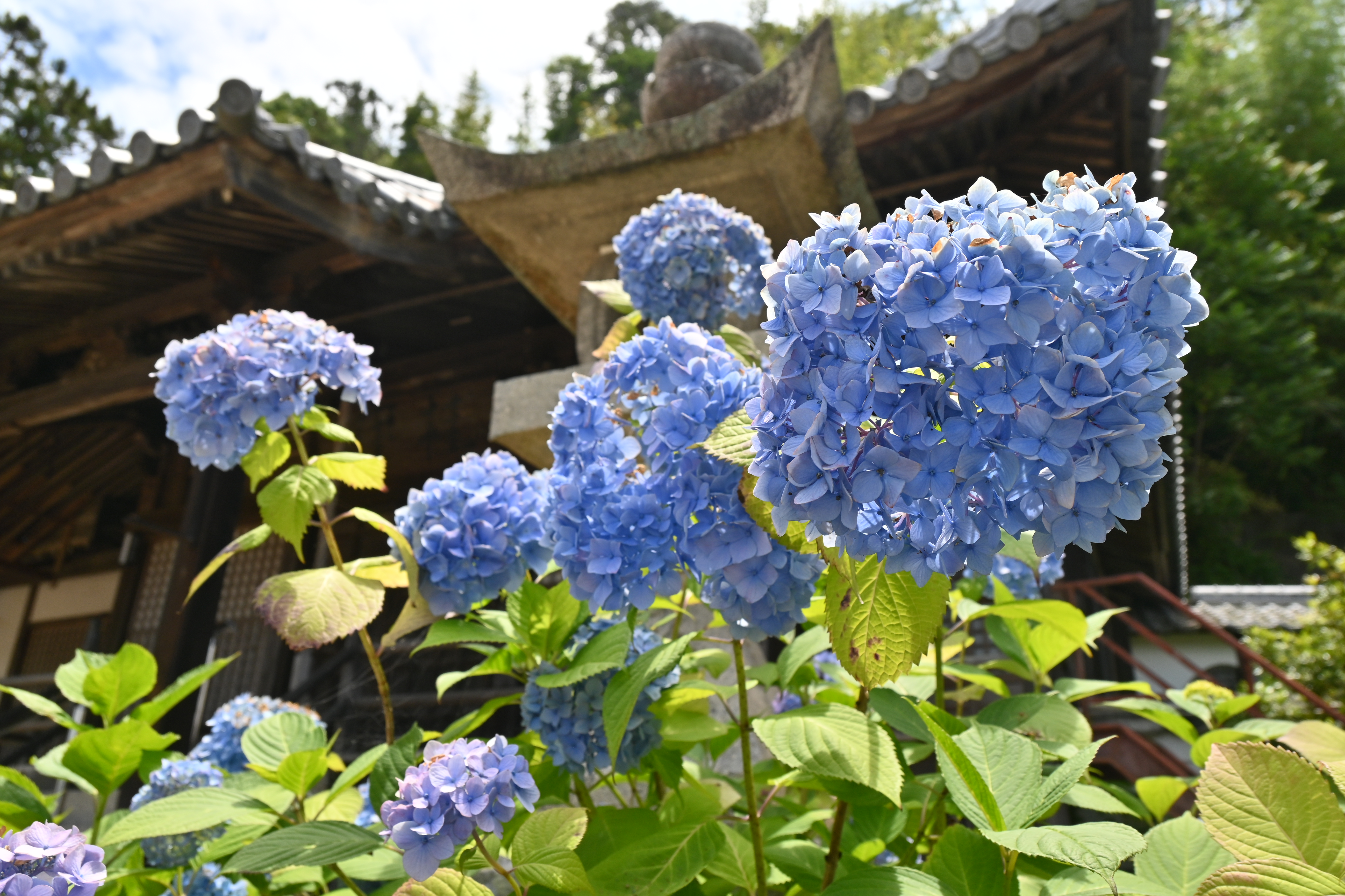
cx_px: 672
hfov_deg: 65.9
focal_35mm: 28
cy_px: 448
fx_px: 1037
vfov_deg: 46.8
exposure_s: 1/320
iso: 100
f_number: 6.3
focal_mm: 18.5
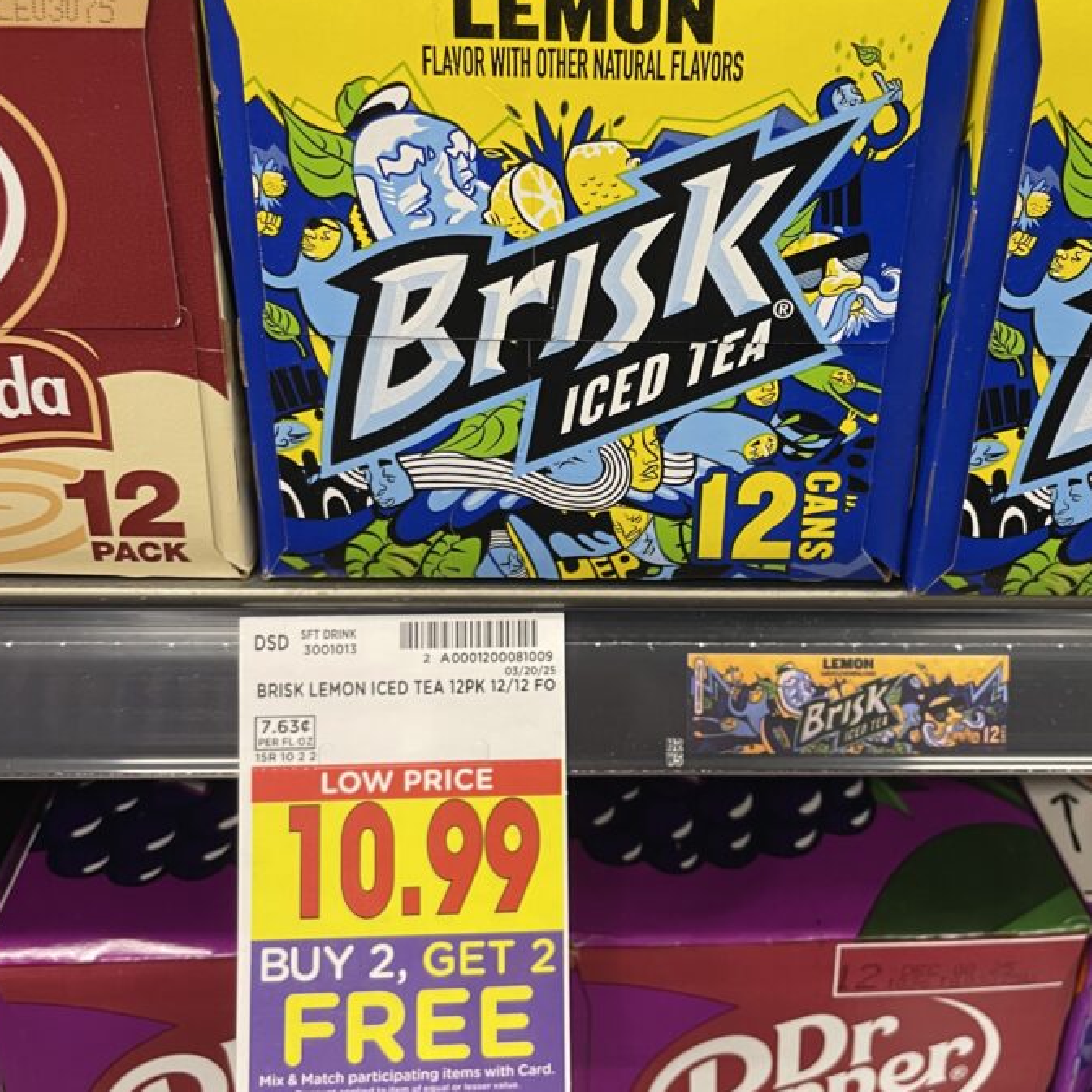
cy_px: 497
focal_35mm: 35
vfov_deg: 47.2
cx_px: 578
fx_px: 1249
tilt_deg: -27.5
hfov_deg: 47.2
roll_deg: -1.1
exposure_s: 1/56
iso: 125
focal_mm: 4.2
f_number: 1.6
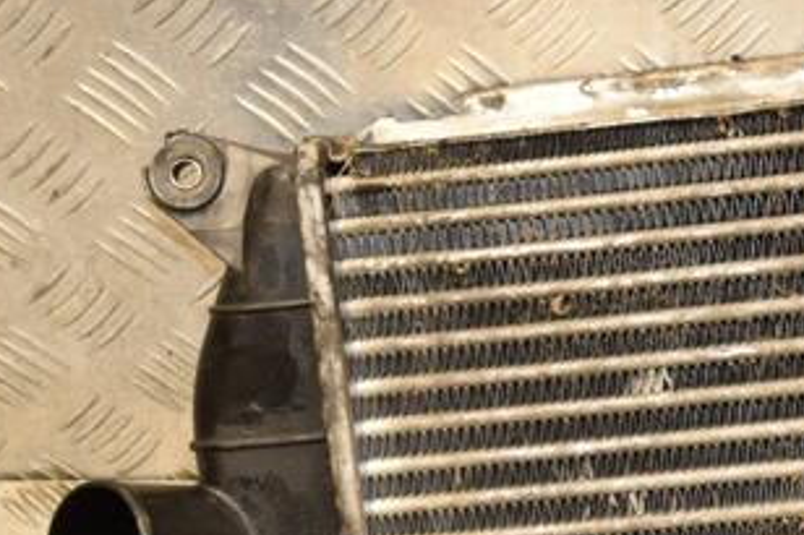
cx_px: 707
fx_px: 2478
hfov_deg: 18.2
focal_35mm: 111
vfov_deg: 12.3
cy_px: 407
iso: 800
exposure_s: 1/125
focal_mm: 38
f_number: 5
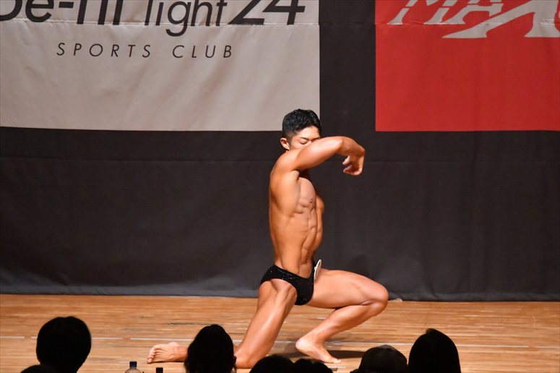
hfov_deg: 6.9
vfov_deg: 4.6
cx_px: 280
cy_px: 186
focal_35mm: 300
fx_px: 4664
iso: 12800
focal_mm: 200
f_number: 5.6
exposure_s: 1/400
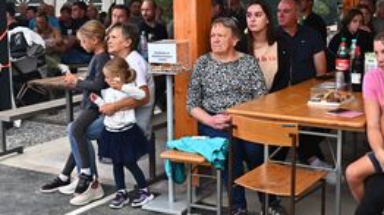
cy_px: 69
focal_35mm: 63
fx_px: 641
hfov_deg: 33.3
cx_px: 201
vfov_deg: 19.0
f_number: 4.5
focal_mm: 35
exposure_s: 1/500
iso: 1600
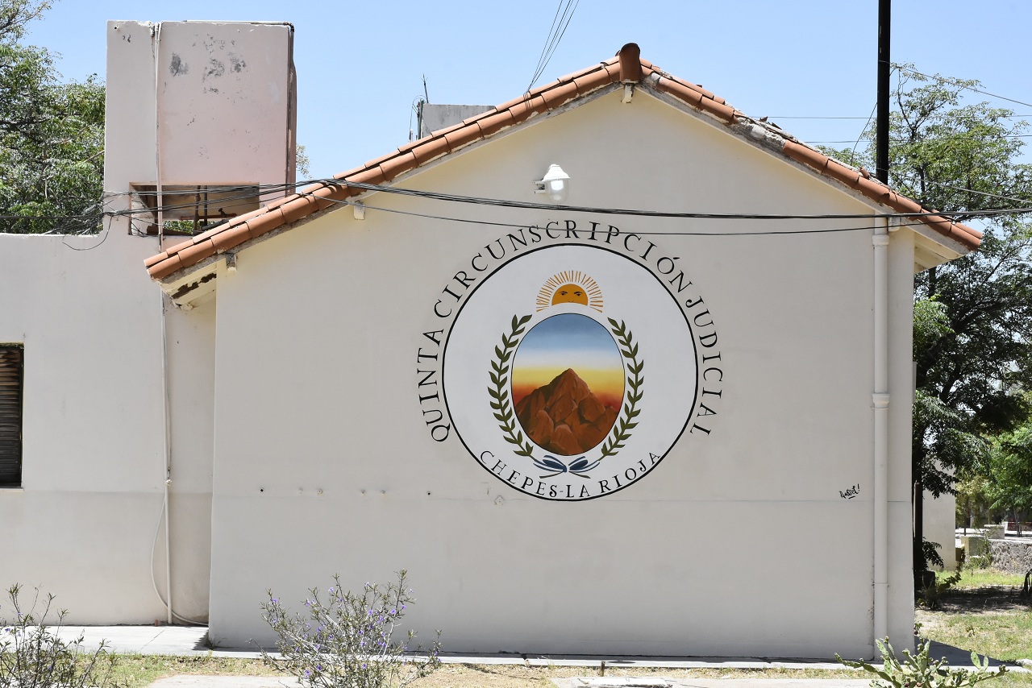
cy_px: 344
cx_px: 516
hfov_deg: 27.0
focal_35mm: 75
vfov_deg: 18.2
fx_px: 2150
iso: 1600
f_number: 16
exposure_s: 1/1000
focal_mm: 50
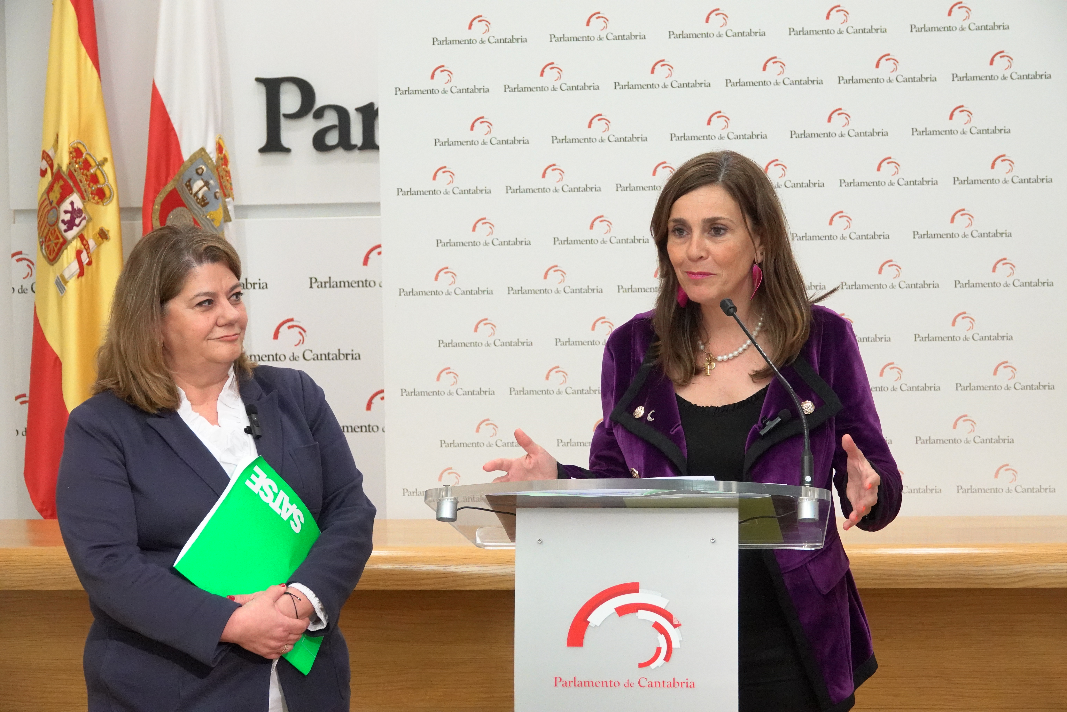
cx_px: 534
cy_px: 356
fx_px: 2697
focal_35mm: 91
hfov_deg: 22.4
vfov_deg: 15.0
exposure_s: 1/160
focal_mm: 33.51
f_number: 3.5
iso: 2500
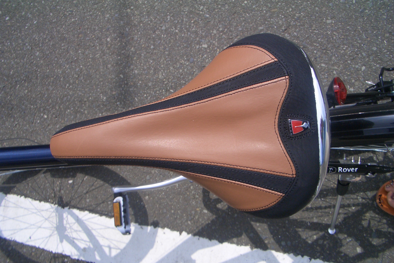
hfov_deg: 51.9
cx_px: 197
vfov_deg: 35.9
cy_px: 139
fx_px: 405
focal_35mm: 37
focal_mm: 5.8
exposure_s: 1/800
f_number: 4.3
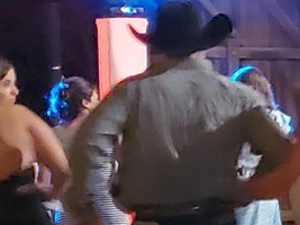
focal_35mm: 156
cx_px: 788
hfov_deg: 10.4
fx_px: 1351
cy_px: 200
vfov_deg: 9.5
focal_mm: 4.3
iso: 640
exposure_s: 1/17
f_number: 1.5
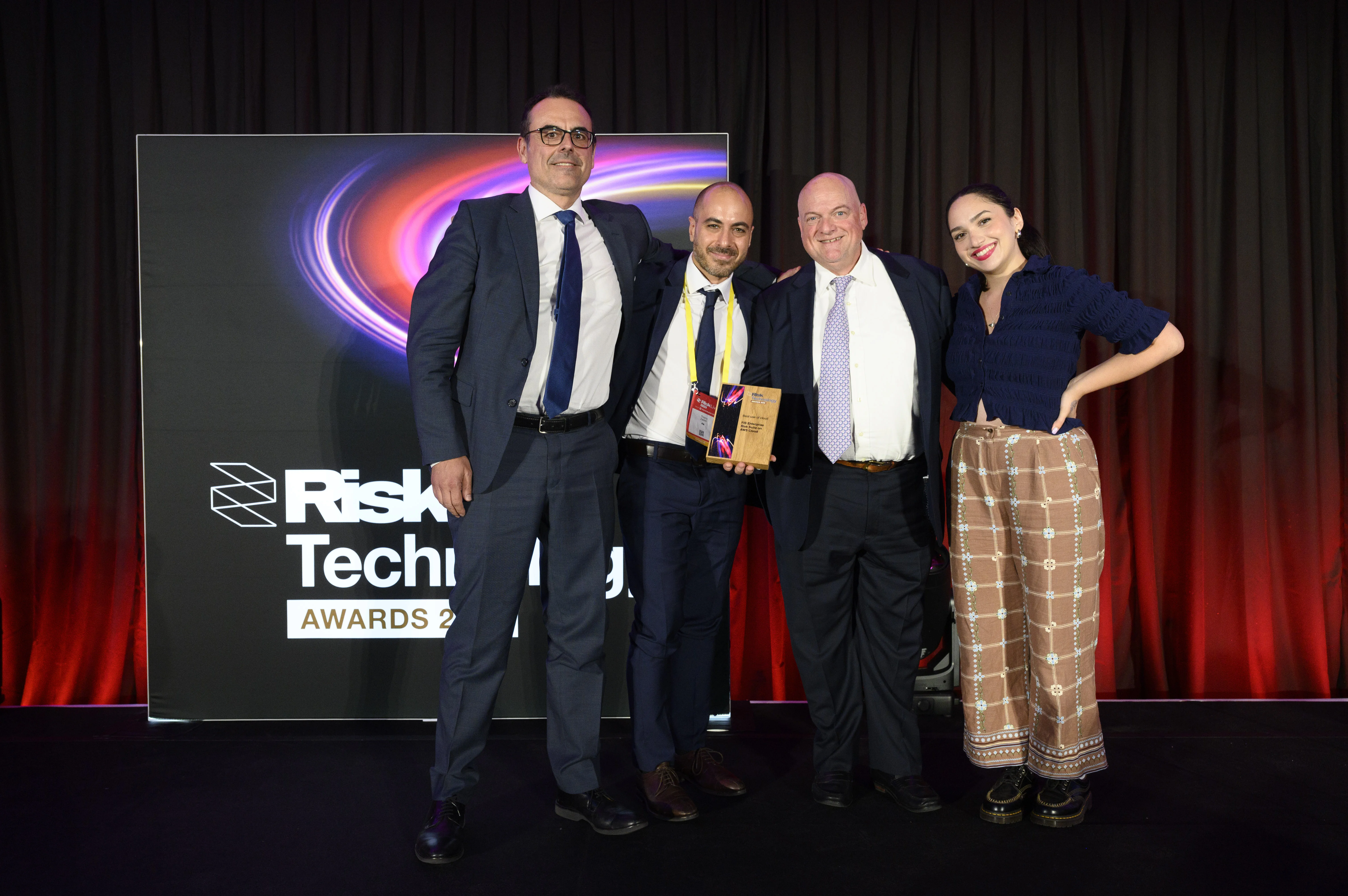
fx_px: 1085
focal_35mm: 29
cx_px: 674
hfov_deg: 63.7
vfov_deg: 44.9
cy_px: 448
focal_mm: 29
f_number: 5.6
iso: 3200
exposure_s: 1/125
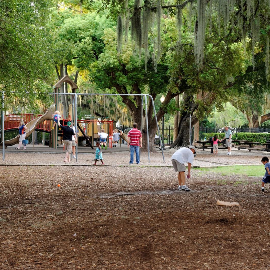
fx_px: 794
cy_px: 135
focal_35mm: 90
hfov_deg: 19.3
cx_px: 153
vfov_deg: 19.3
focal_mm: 70
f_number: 7.1
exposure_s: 1/60
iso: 800
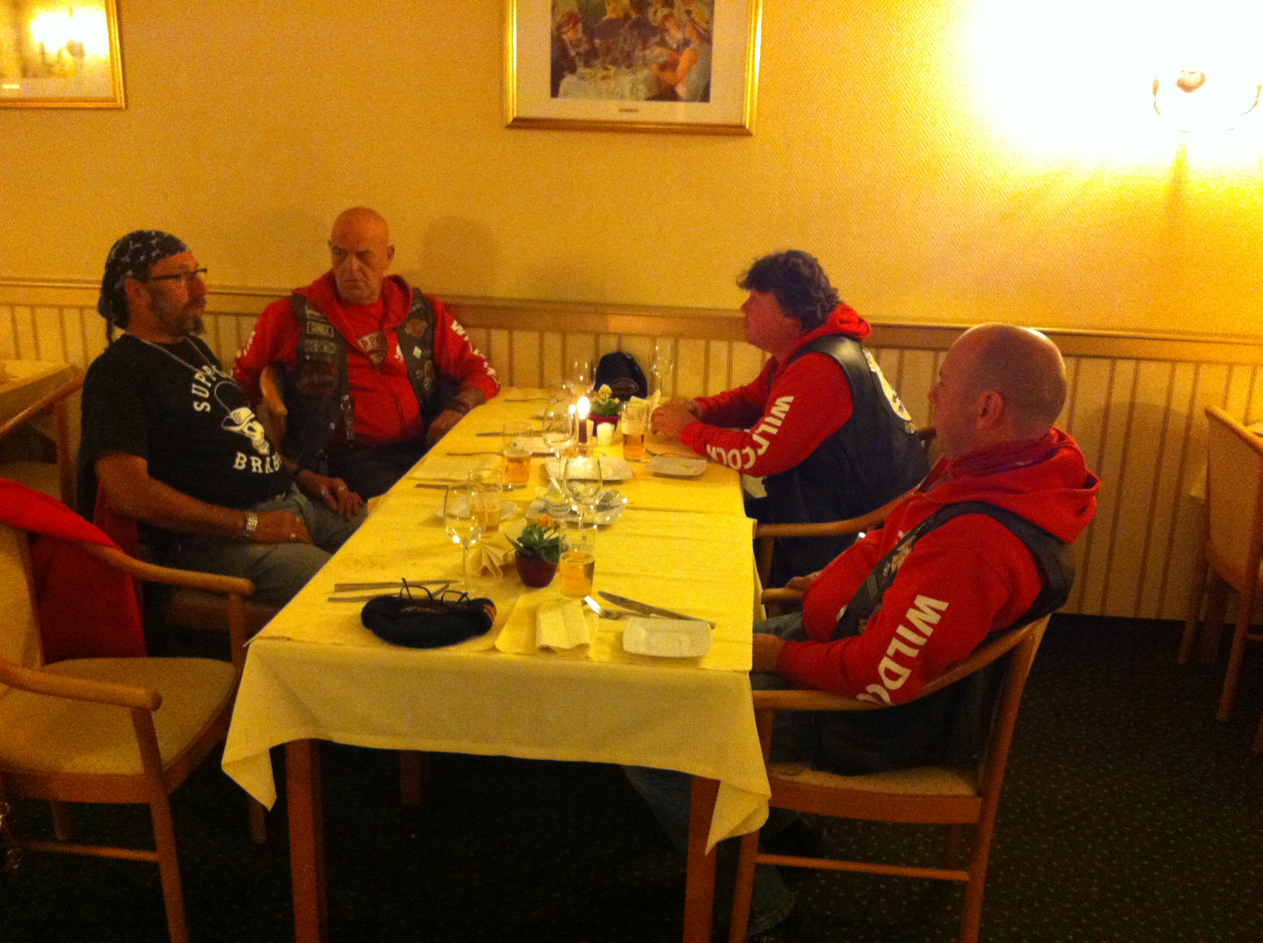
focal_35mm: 35
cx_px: 632
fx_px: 1275
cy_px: 472
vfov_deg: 40.6
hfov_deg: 52.7
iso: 800
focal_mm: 3.85
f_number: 2.8
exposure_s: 1/15
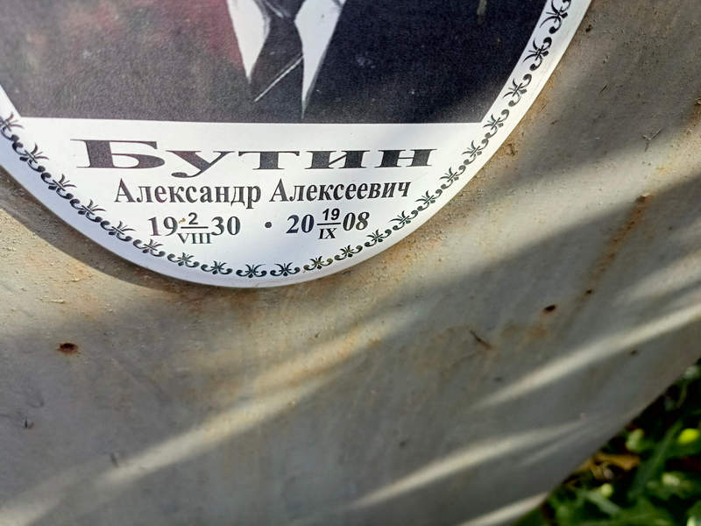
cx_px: 350
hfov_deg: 69.4
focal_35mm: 25
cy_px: 263
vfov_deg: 54.9
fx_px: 506
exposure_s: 1/230
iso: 112
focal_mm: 4.76
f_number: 1.69
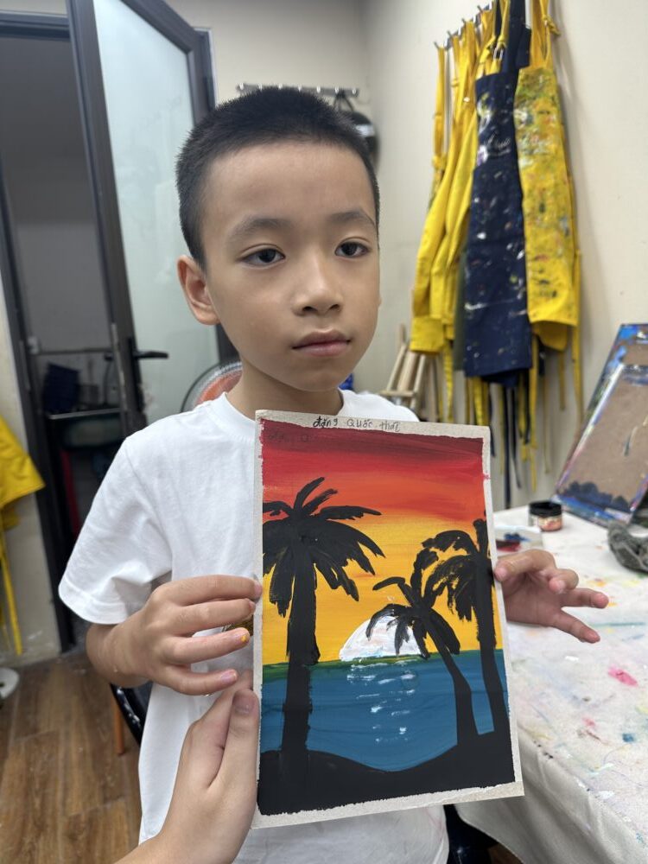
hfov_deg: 56.8
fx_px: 599
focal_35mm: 24
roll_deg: +4.4
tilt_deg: -8.9
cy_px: 432
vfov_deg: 71.6
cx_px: 324
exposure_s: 1/100
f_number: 1.78
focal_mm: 6.86
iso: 80
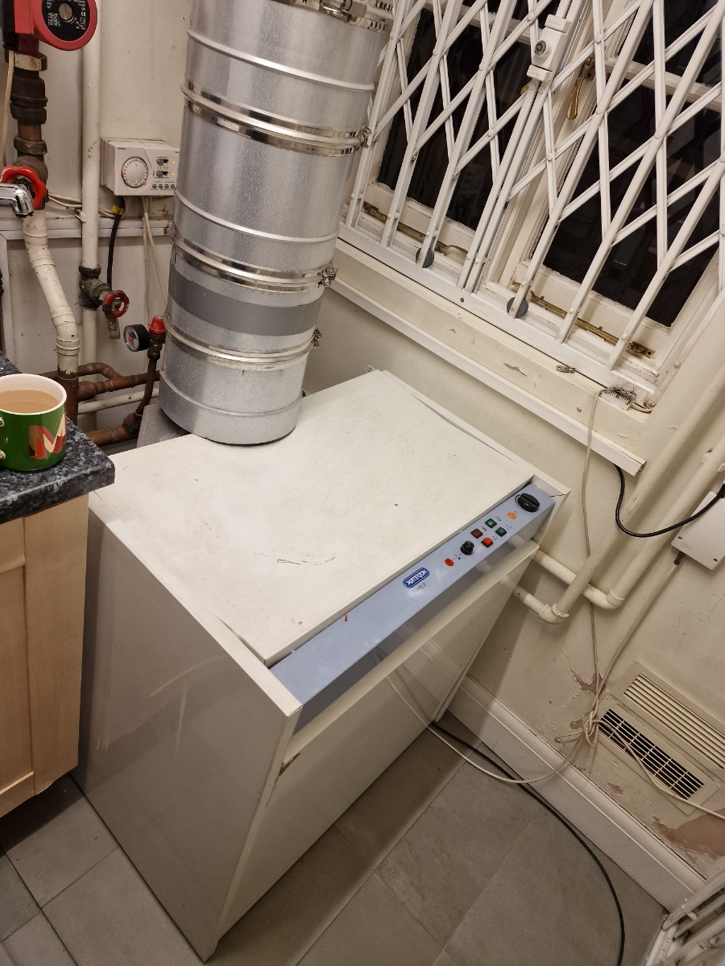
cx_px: 362
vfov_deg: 73.9
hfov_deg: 58.9
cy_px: 483
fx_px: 642
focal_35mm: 23
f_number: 1.8
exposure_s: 1/100
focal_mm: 6.4
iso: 200
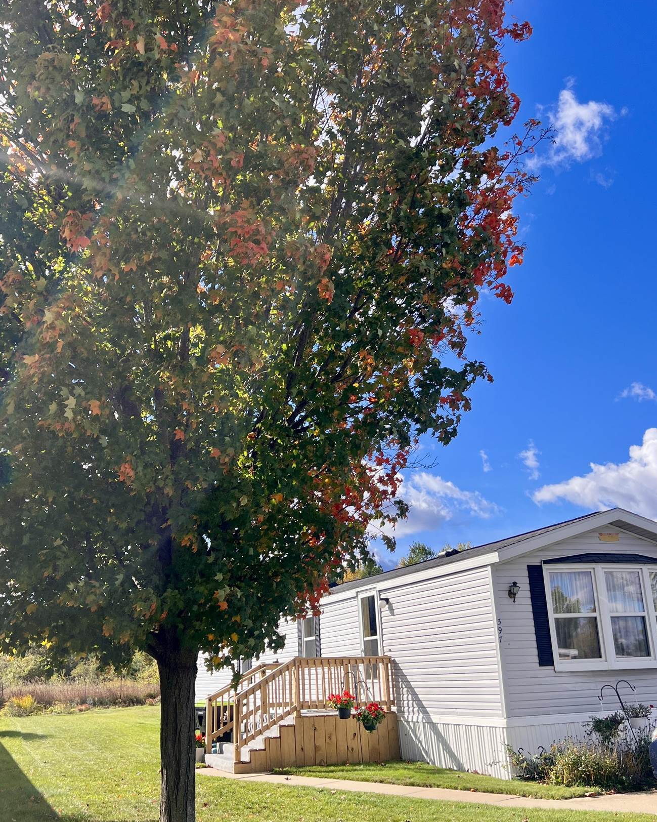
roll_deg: +2.2
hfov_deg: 41.1
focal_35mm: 36
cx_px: 308
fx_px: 875
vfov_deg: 50.2
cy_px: 444
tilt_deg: +14.5
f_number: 1.5
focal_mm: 5.7
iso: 50
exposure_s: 1/2404
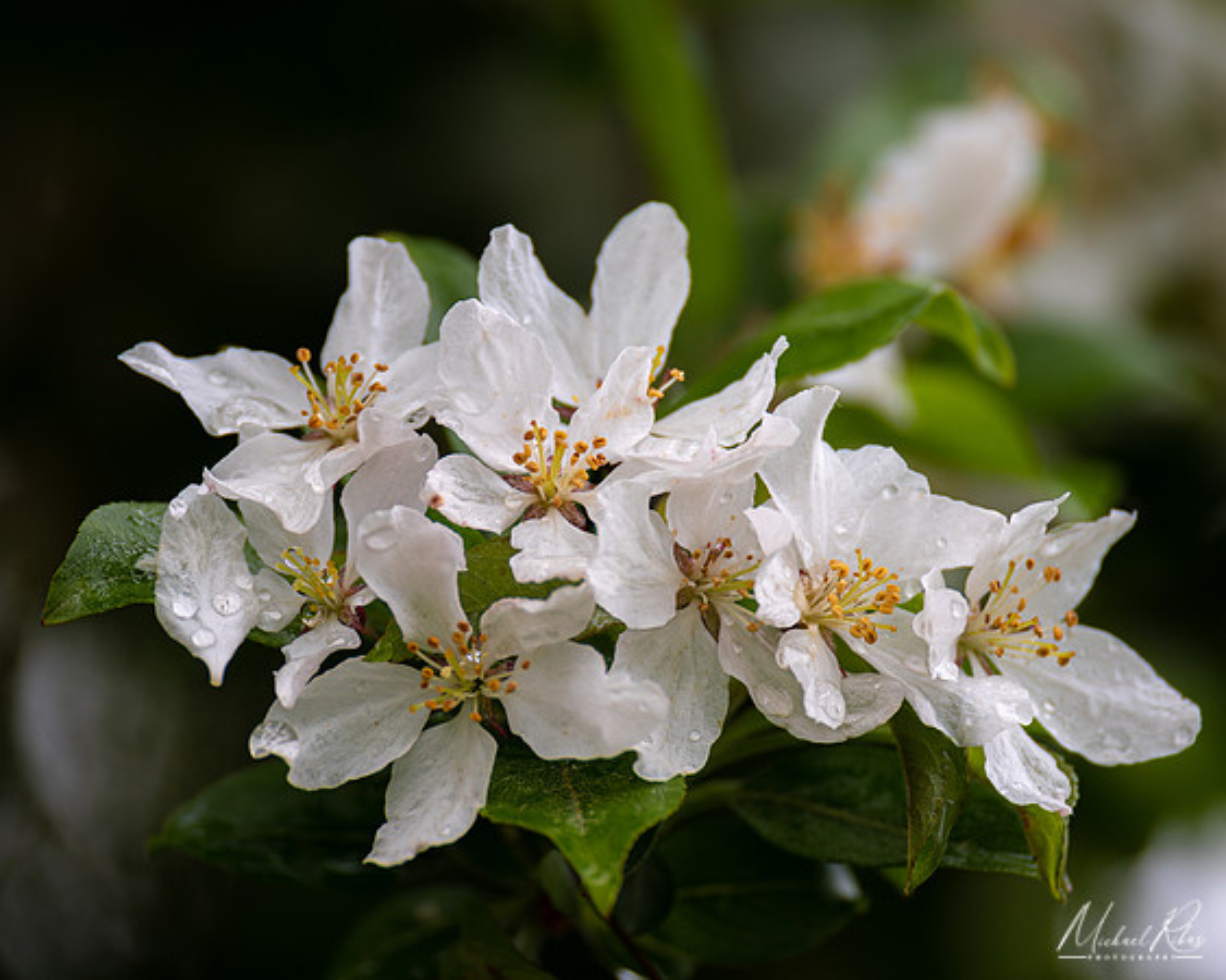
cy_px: 468
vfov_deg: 3.5
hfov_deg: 4.4
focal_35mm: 442
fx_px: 16021
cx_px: 675
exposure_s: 1/80
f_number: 6.3
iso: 100
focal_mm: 250
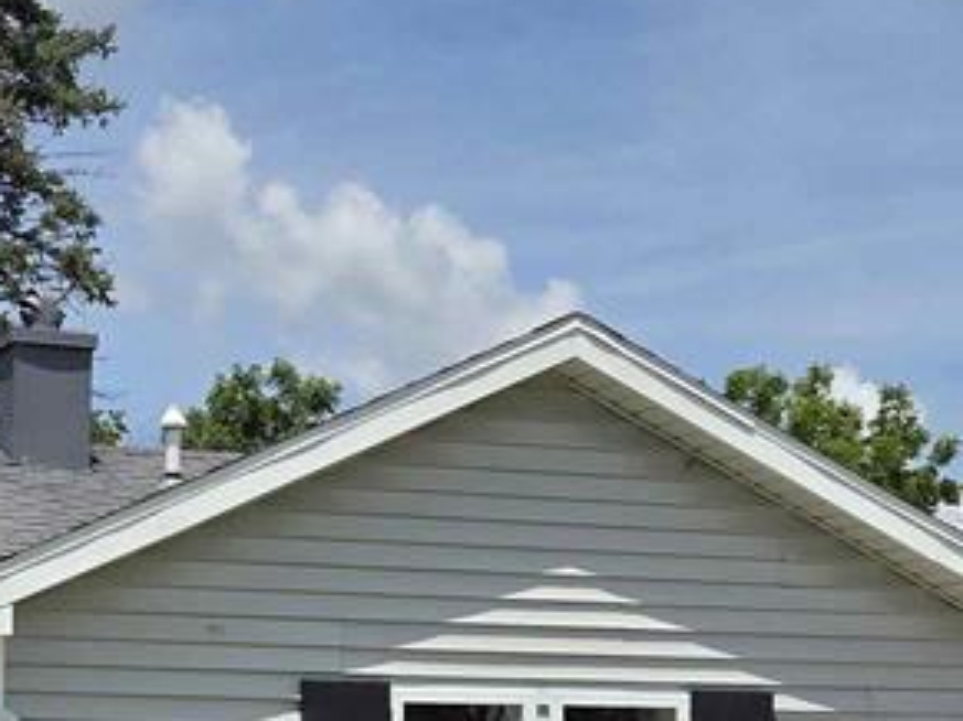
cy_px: 853
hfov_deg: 23.4
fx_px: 2252
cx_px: 66
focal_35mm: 81
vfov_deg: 17.4
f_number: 1.8
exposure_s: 1/7891
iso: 64
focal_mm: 5.4
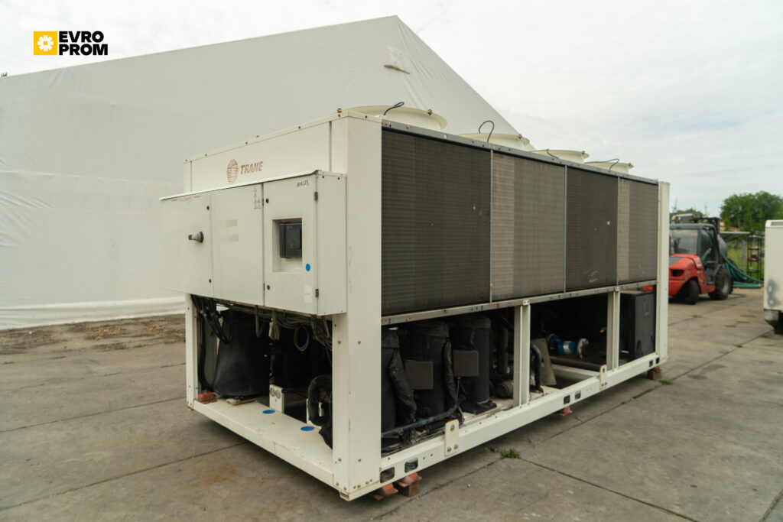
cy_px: 261
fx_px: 522
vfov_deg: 53.1
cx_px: 392
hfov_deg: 73.7
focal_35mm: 24
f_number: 4.5
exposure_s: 1/320
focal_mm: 24
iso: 200
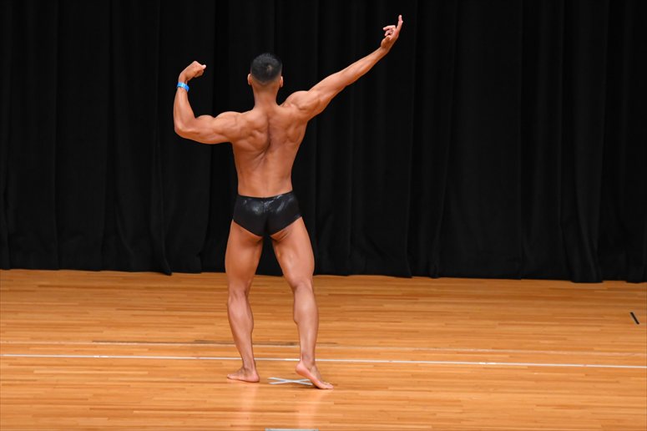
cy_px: 216
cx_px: 324
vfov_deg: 5.4
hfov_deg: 8.1
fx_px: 4581
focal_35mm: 255
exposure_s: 1/400
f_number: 5.6
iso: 3200
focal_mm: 170
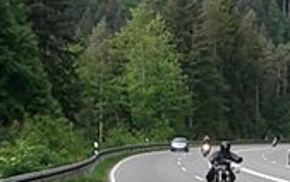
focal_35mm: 143
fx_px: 1131
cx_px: 299
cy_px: 201
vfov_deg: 9.1
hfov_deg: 14.3
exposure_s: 1/250
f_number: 4.3
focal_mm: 6.2
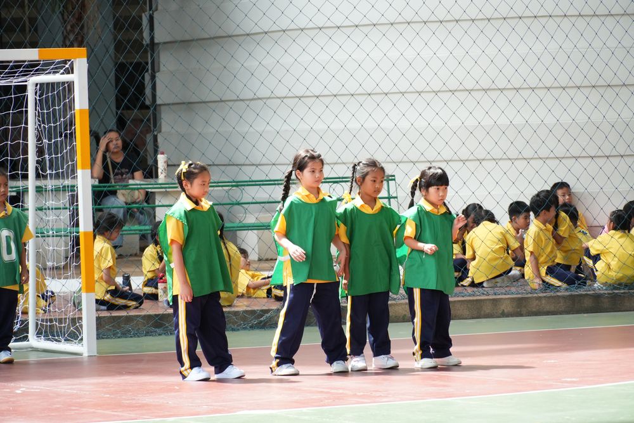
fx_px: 3567
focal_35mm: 202
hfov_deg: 10.2
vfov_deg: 6.8
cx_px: 317
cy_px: 212
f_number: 5.6
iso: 1250
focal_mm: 135
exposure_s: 1/500
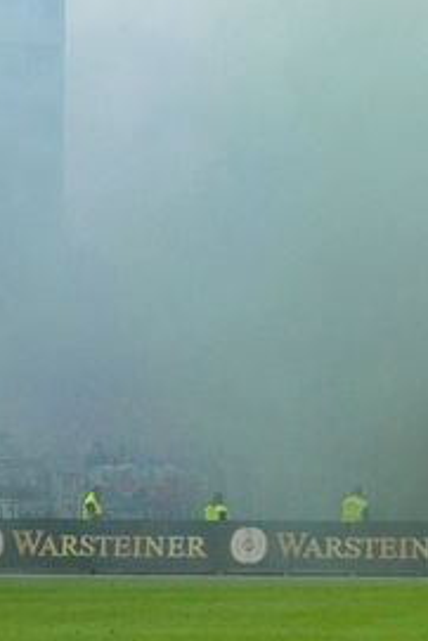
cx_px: 617
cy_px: 298
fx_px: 3936
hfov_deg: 6.2
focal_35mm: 221
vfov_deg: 9.3
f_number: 9
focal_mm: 70
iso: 5000
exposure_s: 1/640
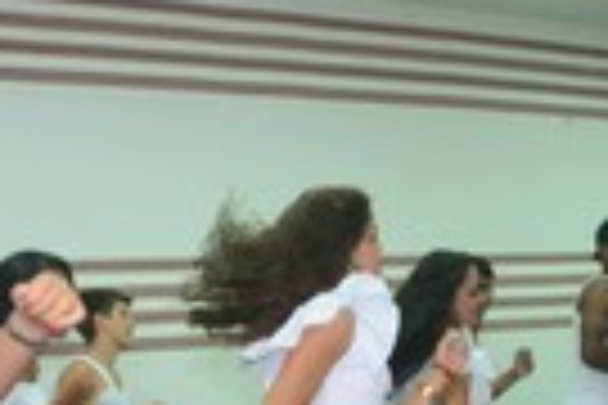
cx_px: 477
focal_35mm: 100
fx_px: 1689
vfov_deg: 13.4
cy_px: 464
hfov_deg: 20.2
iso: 1600
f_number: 3.5
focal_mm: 20
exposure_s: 1/125
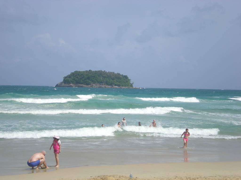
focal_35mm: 74
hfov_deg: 26.3
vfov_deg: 19.9
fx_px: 515
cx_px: 120
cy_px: 90
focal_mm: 12.3
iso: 50
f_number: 6.5
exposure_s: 1/289
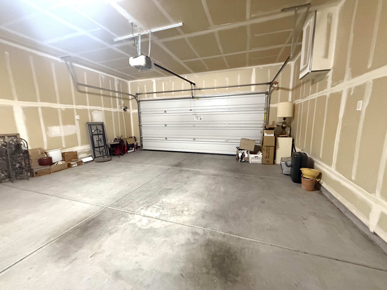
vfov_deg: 85.7
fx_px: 157
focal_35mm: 14
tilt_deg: -9.2
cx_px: 194
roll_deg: +0.5
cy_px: 145
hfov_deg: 102.1
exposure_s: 1/60
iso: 1000
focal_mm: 2.22
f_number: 2.2
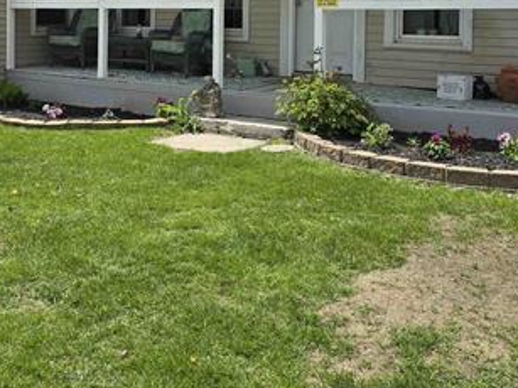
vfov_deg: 28.7
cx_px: 191
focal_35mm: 48
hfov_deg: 39.4
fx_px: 718
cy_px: 17
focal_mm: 6.3
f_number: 1.7
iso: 12
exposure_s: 1/1019
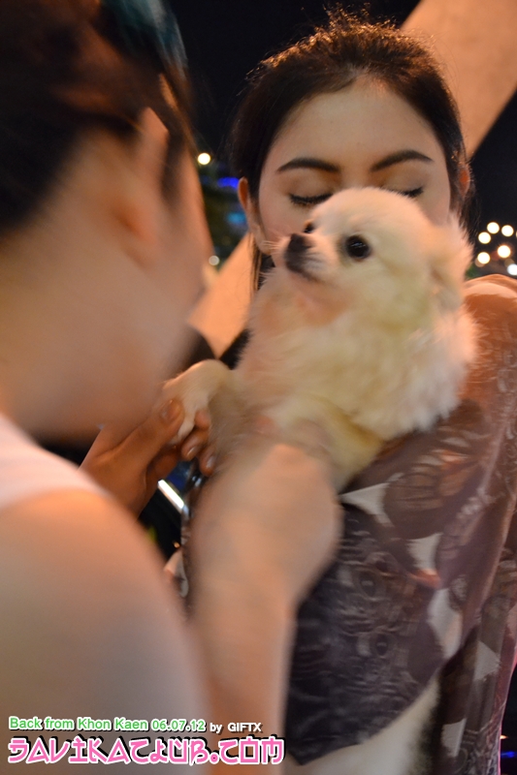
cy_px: 388
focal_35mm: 52
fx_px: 1131
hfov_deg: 25.7
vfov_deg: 37.9
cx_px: 258
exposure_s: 1/15
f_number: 4.5
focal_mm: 35
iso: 3200
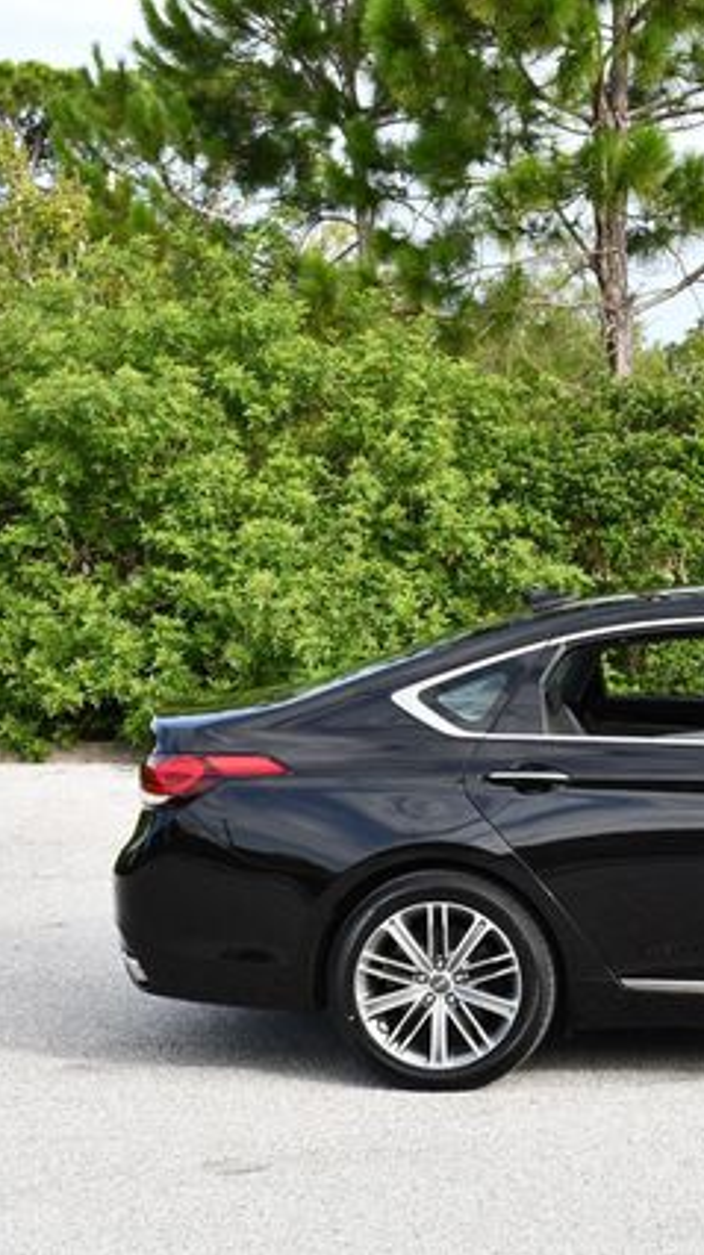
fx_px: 2727
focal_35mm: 82
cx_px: 863
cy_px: 628
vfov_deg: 25.9
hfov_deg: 14.2
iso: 200
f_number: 6.3
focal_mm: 26
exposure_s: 1/250
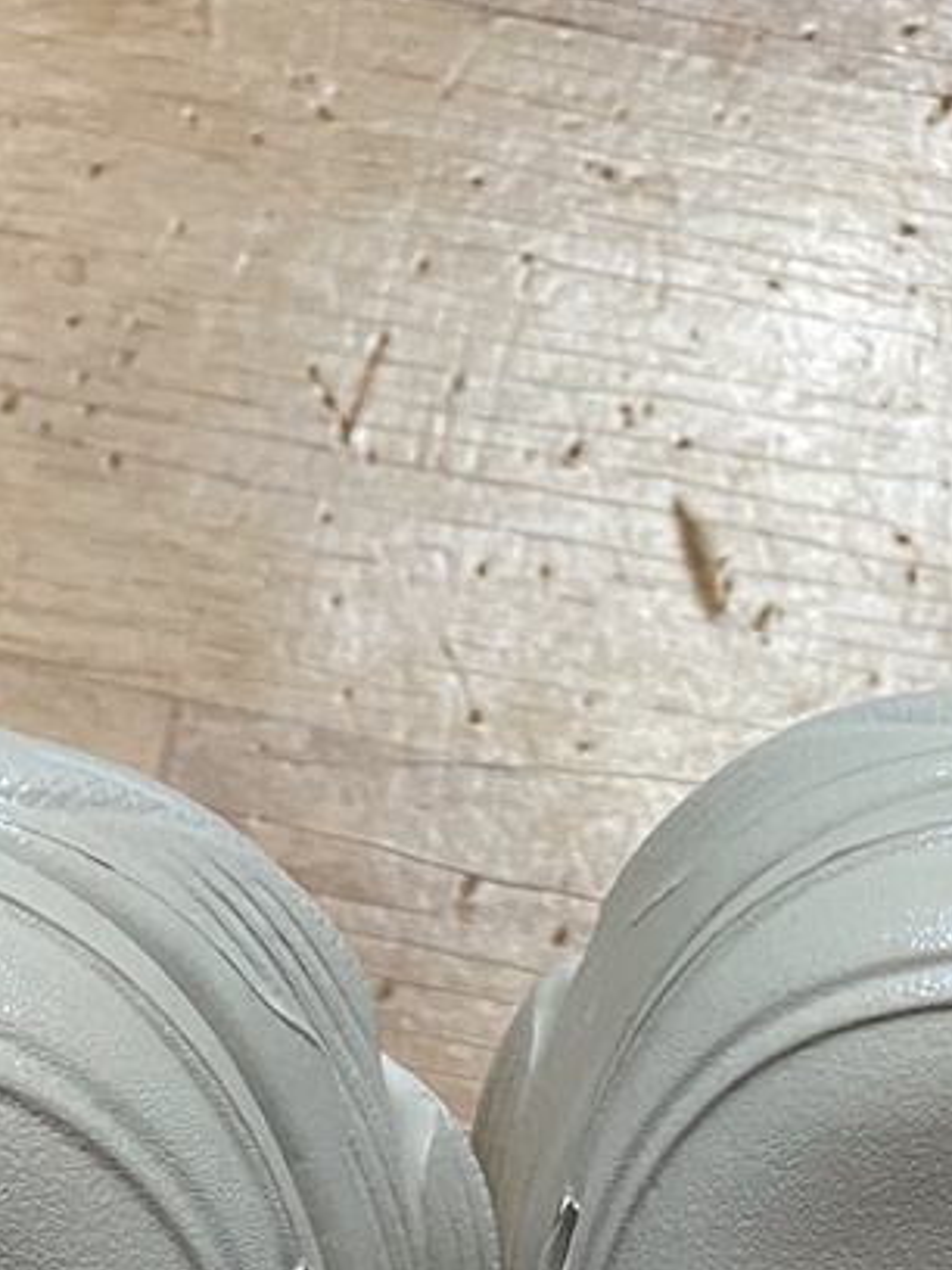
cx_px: 352
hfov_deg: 17.3
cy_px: 2009
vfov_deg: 19.5
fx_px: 3117
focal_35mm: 85
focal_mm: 4.2
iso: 400
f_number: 1.6
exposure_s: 1/40
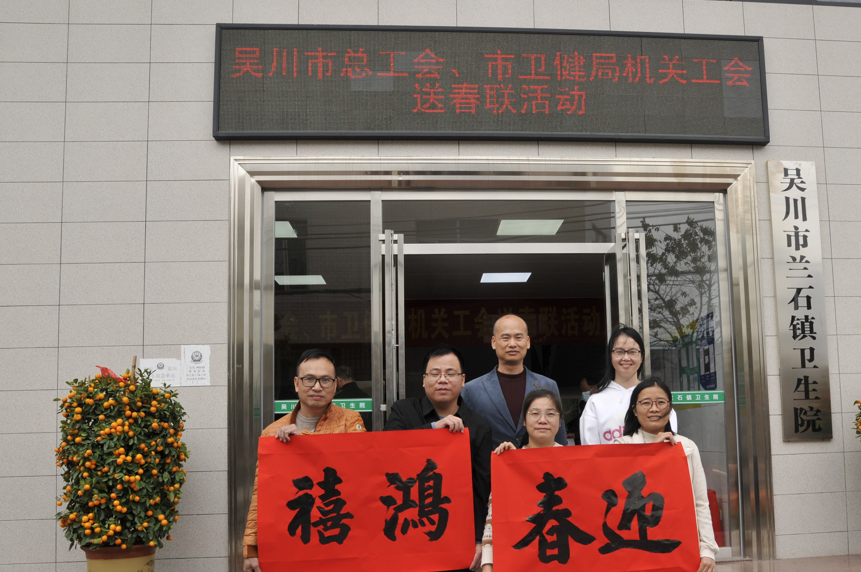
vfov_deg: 20.8
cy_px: 353
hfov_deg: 30.9
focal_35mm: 65
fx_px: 1553
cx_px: 508
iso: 250
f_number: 9
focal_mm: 32
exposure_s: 1/320
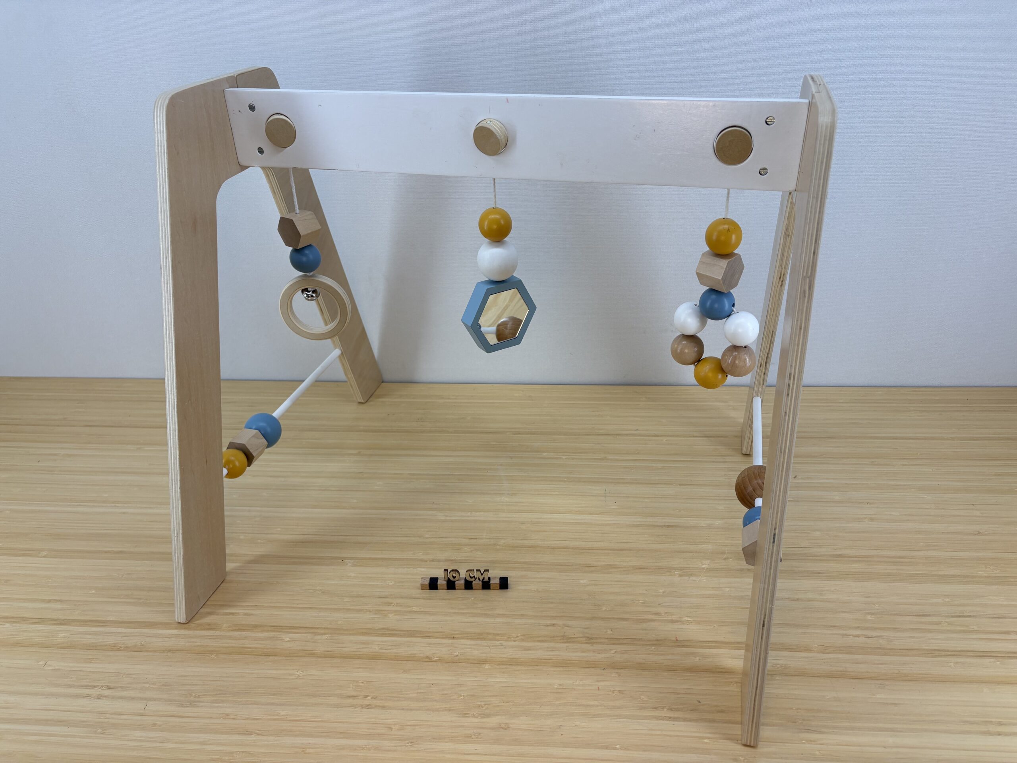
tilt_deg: -29.8
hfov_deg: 67.3
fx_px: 764
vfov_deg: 53.1
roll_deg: +2.0
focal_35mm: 26
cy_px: 382
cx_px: 508
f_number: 1.6
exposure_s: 1/392
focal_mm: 5.96
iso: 50
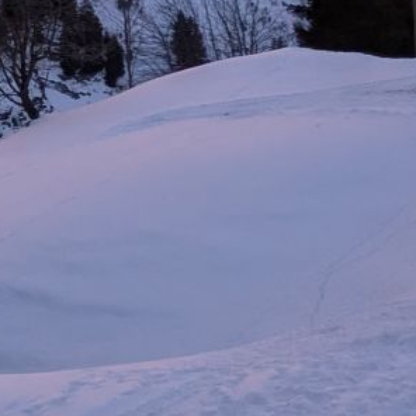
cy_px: -77
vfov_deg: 11.2
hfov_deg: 9.3
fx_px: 2080
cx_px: -783
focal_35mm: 153
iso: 42
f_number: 1.89
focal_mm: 5.43
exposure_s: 1/245
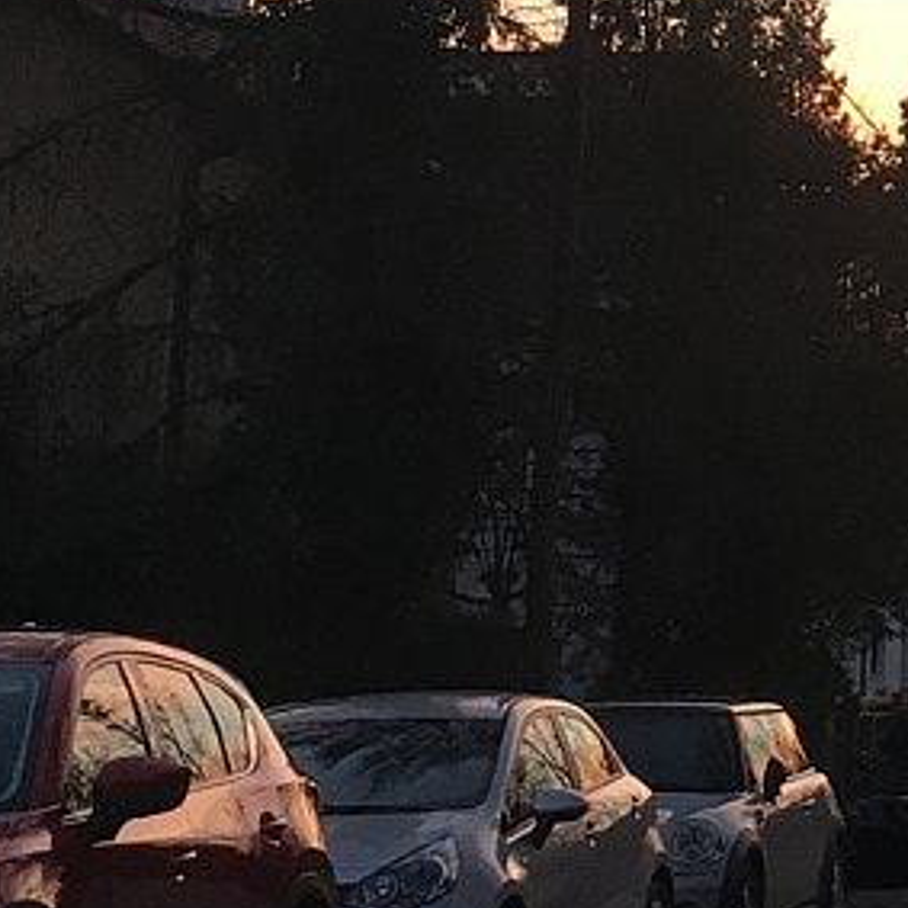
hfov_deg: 11.6
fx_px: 4303
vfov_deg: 11.9
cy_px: -22
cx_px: 1293
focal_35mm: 145
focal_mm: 4.15
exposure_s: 1/33
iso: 32
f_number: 2.2
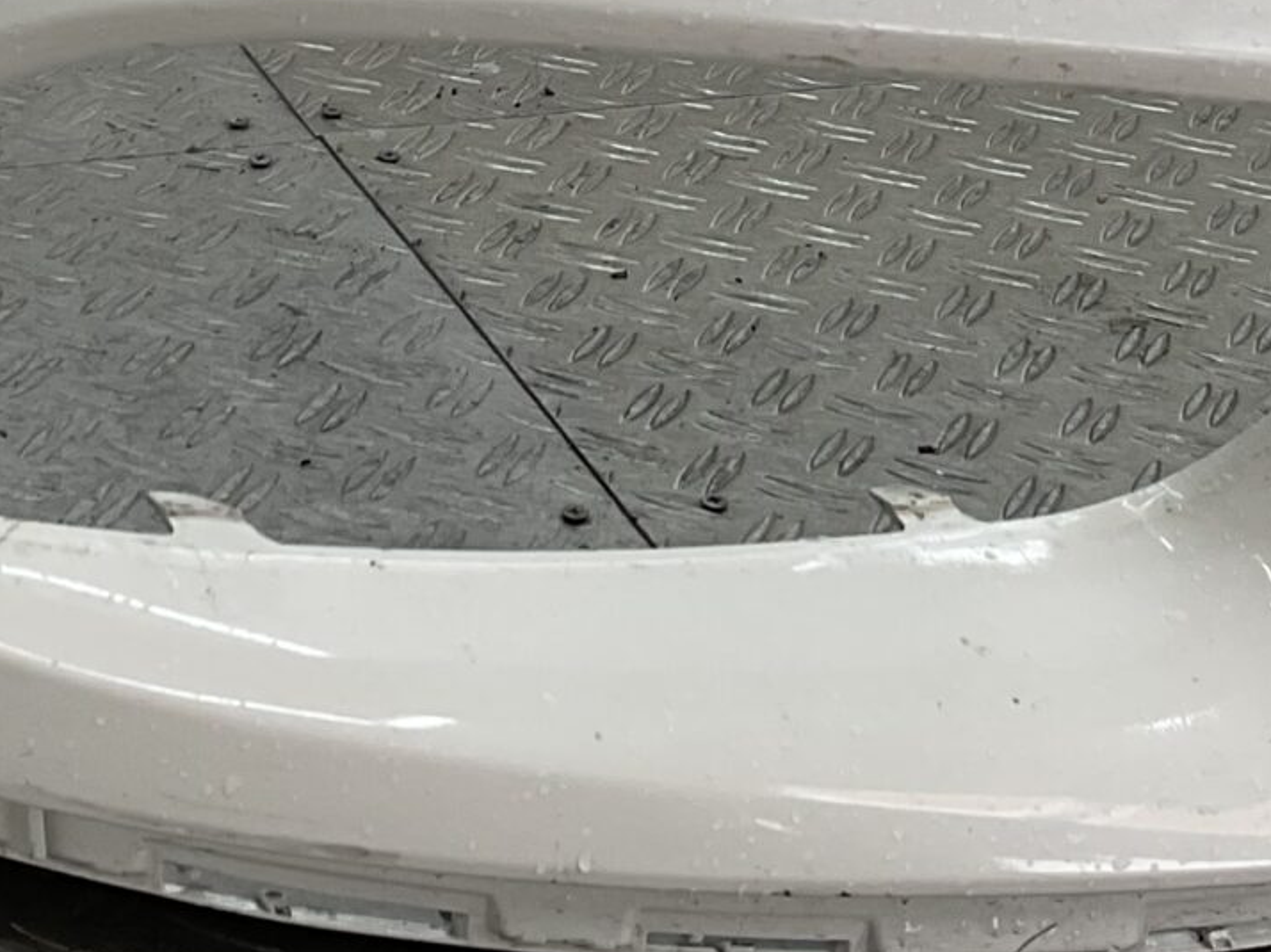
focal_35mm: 104
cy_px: -222
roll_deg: -7.0
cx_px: 678
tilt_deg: -19.2
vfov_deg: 13.8
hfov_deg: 18.9
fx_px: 3817
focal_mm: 3
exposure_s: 1/135
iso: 16
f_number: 1.8
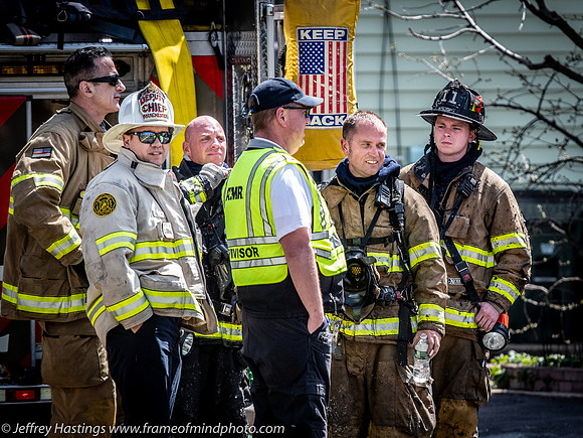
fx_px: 6093
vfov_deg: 4.1
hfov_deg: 5.5
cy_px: 179
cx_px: 375
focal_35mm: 362
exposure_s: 1/5000
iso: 1000
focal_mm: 180
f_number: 3.5
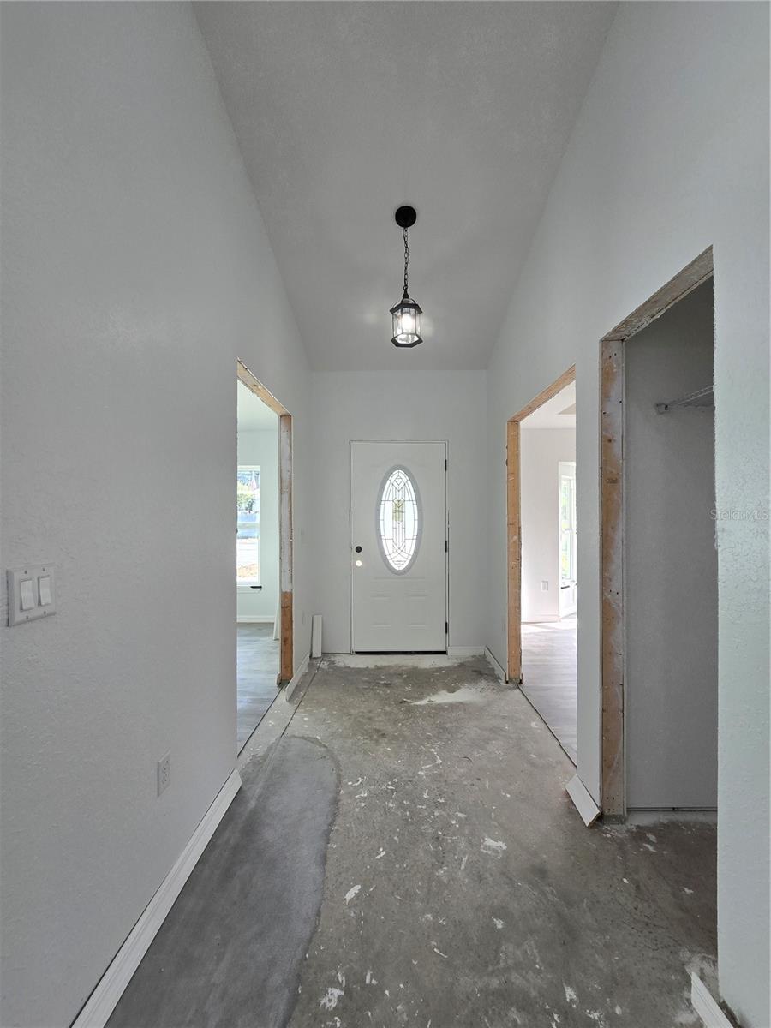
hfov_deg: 89.9
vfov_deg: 106.2
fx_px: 386
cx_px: 386
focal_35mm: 13
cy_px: 514
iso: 64
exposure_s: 1/120
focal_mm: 2.2
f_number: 2.2
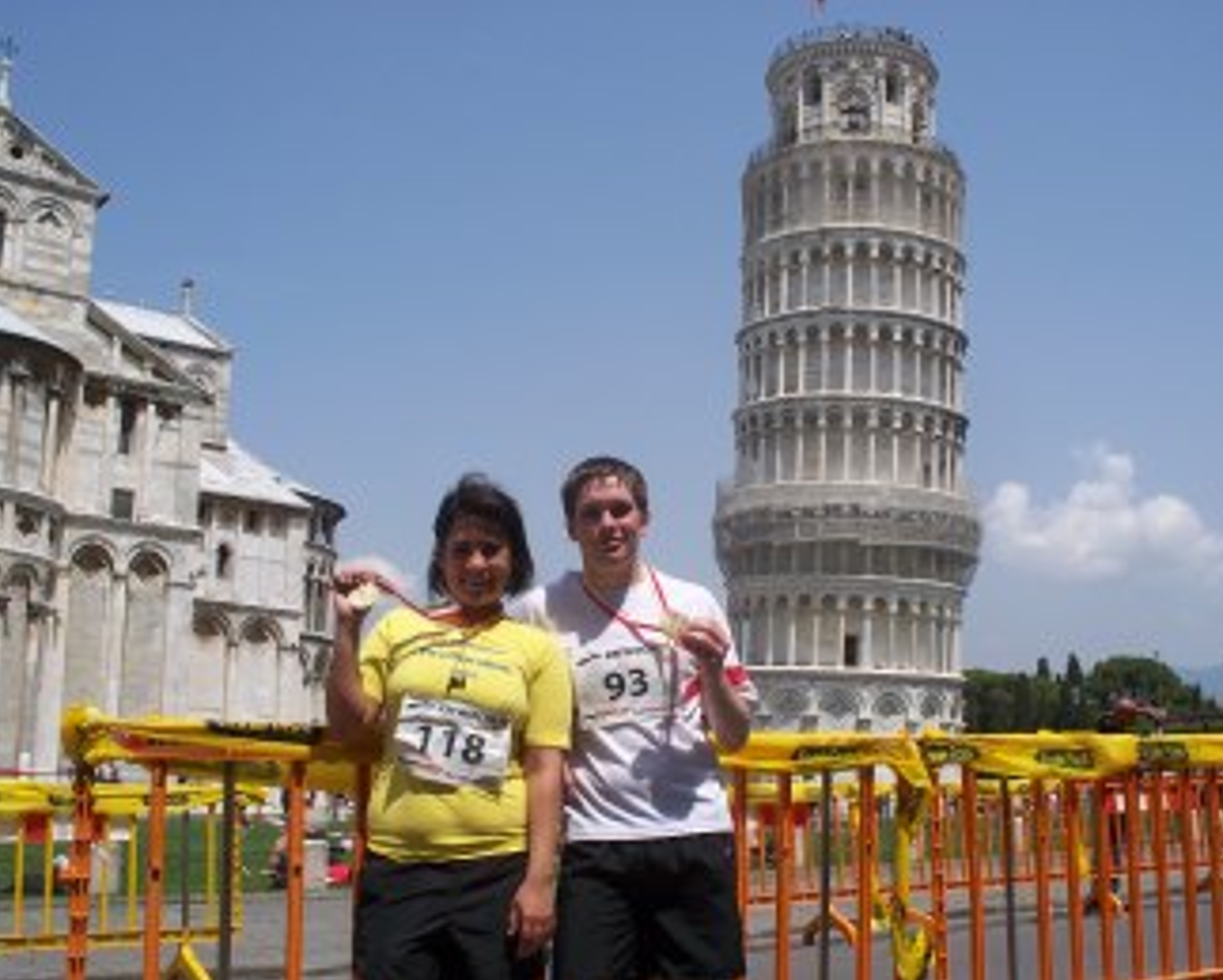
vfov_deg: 39.2
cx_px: 640
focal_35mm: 38
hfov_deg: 47.9
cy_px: 492
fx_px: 1377
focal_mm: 7.5
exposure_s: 1/640
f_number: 5
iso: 80
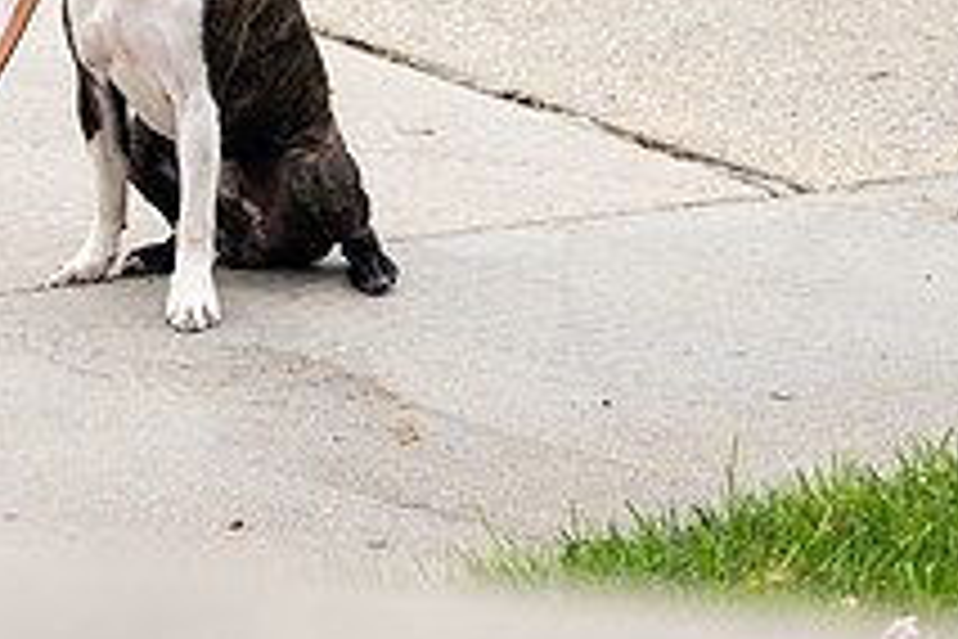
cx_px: 135
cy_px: -47
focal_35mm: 204
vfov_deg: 6.7
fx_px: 5428
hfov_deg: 10.0
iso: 640
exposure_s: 1/500
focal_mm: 75
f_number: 4
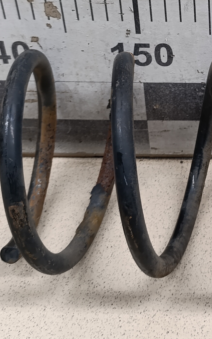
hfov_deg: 17.2
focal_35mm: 72
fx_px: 665
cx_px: 266
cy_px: 23
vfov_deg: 27.4
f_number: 1.6
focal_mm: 6.14
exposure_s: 1/100
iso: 500
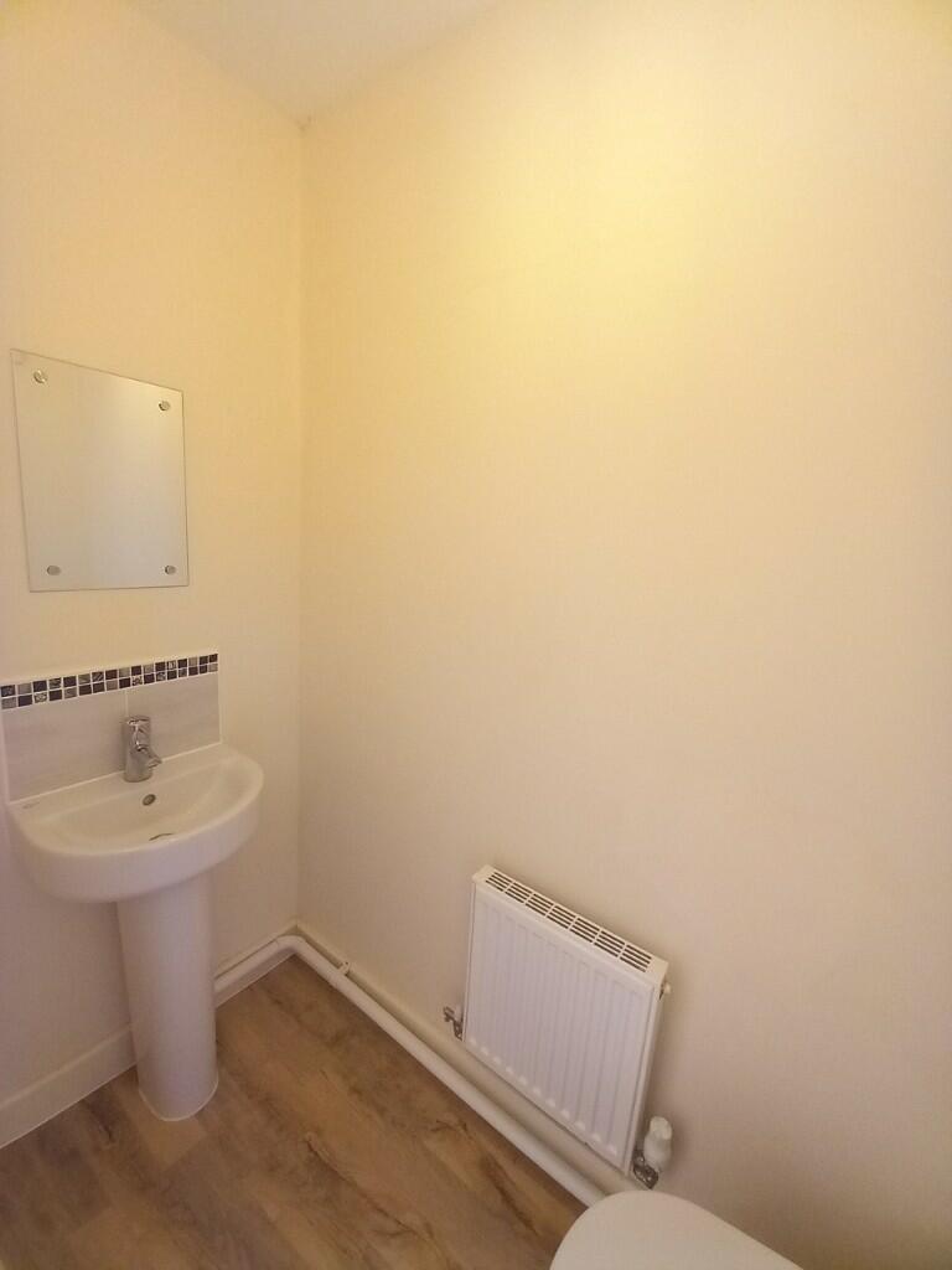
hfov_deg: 89.9
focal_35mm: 13
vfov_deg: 106.2
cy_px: 635
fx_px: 477
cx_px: 476
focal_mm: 1.13
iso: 200
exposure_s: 1/25
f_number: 2.2
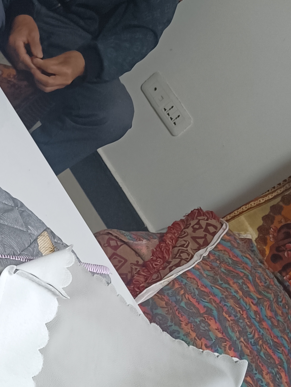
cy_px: 304
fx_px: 729
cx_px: -56
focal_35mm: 65
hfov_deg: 21.1
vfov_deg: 29.2
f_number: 1.9
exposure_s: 1/33.3
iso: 1960
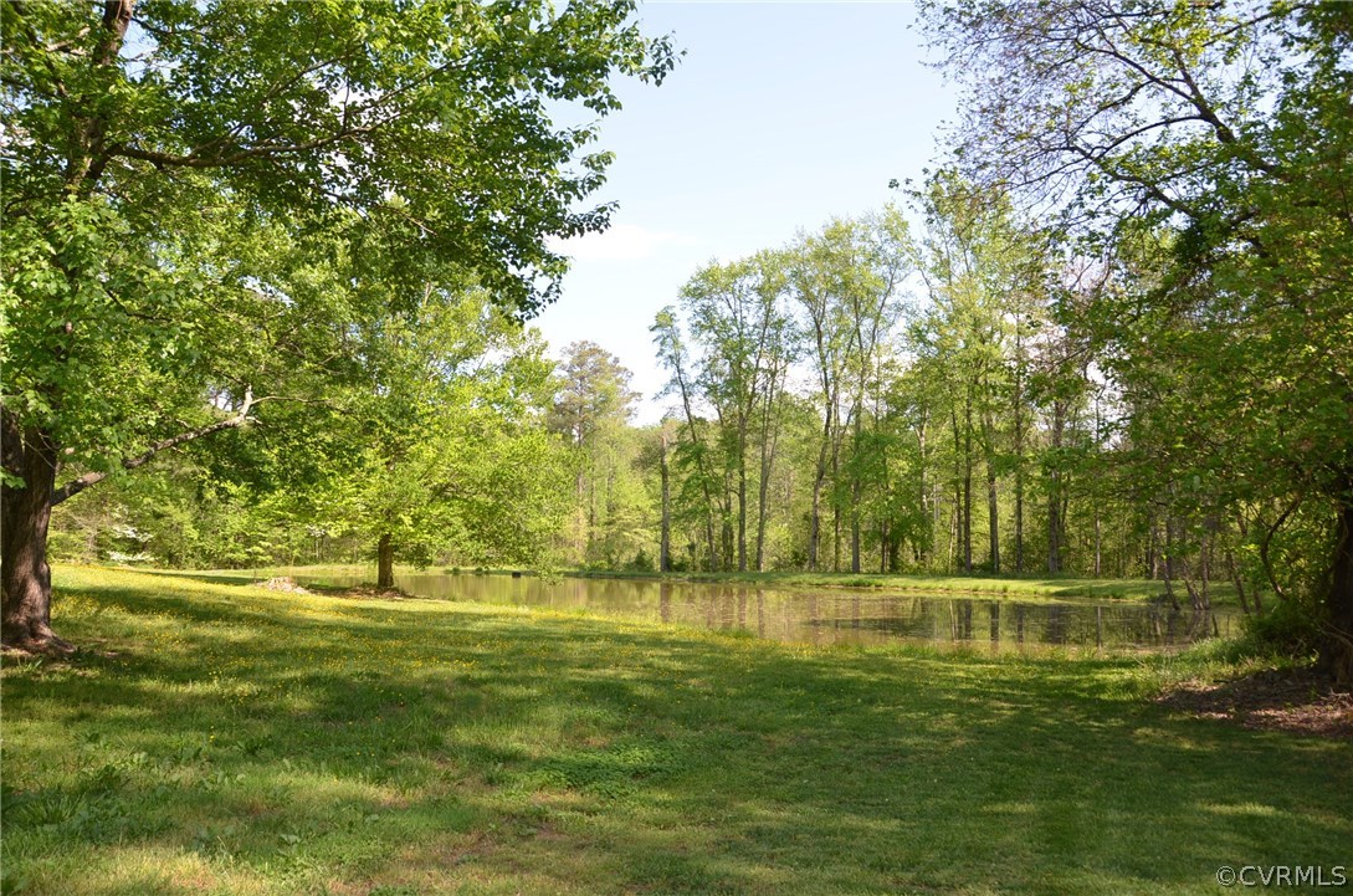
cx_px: 676
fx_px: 1013
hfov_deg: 67.5
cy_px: 448
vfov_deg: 47.7
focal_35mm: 27
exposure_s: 1/250
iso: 100
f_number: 4.5
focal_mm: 18
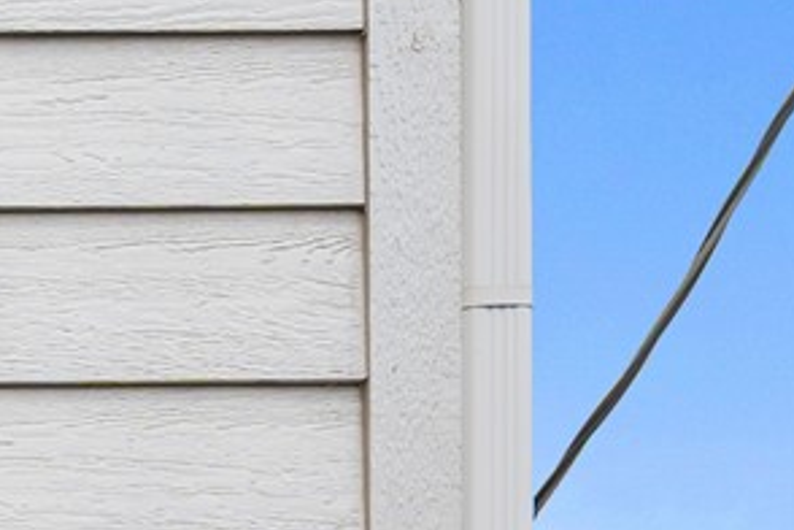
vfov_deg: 5.6
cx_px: -1439
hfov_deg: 8.1
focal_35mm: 222
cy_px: 1928
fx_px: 4896
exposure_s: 1/200
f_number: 5.6
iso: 100
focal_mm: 30
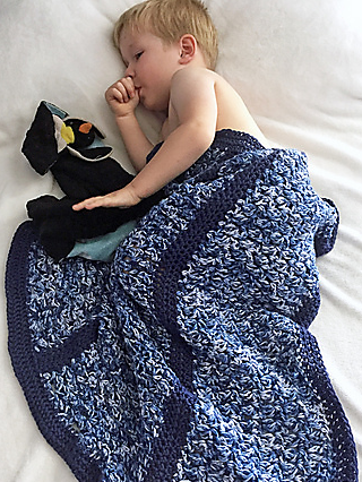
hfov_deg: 41.8
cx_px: 183
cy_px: 273
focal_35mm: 34
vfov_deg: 53.8
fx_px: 474
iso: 160
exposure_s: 1/30
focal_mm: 4.15
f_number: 2.2
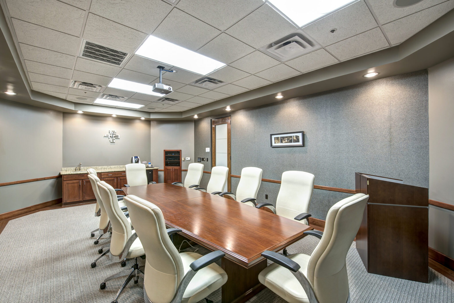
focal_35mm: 16
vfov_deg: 73.8
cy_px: 152
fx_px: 202
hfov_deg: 96.7
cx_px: 227
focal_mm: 16
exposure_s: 1/3.33
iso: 100
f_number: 7.1
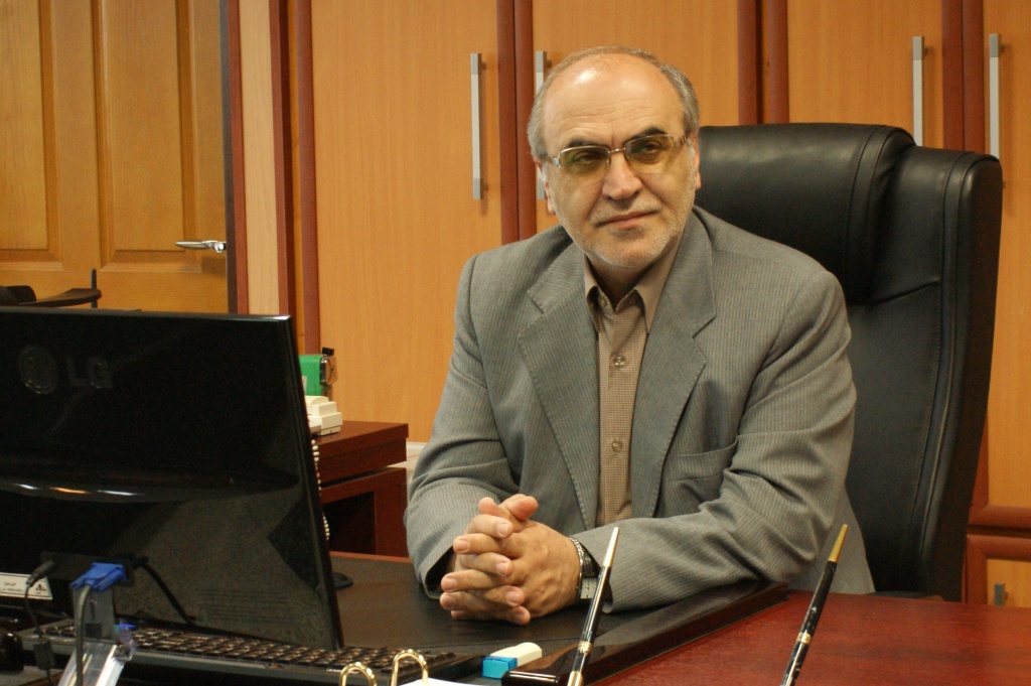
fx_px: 1288
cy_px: 343
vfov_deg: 29.8
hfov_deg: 43.6
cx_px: 516
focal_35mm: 45
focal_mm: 30
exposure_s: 1/25
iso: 800
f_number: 5.6
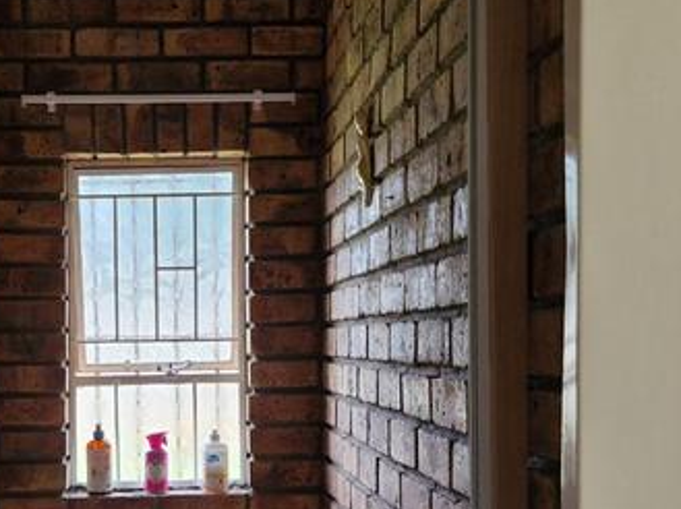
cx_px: 170
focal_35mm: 56
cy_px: 379
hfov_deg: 33.7
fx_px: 1100
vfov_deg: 25.8
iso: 125
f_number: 1.8
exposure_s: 1/100
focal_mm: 5.54
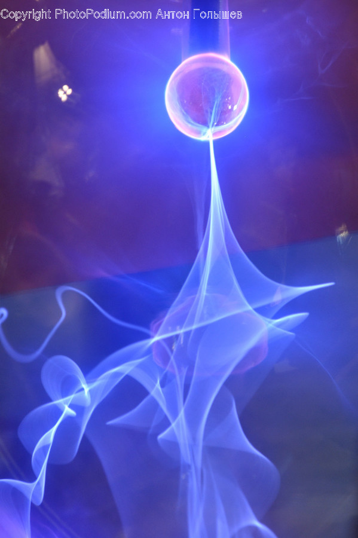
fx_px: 1075
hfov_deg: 18.9
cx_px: 179
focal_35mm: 72
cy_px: 269
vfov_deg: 28.1
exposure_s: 1/2
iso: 400
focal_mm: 48
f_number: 5.3
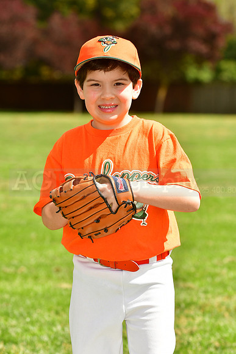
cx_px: 118
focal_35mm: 180
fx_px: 1769
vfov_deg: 11.4
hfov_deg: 7.6
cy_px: 177
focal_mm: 120
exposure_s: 1/800
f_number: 5
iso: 200
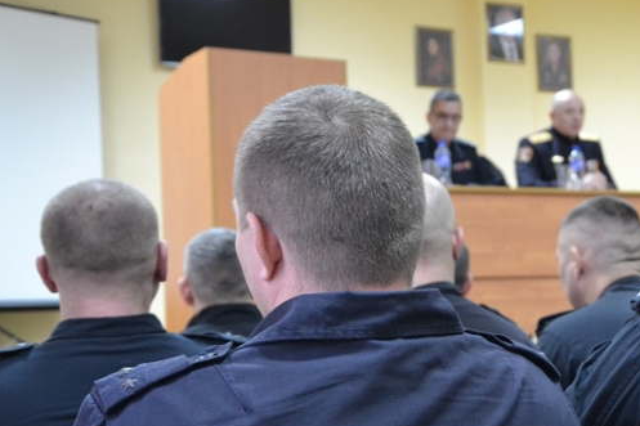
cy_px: 252
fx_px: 1368
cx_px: 460
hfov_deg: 26.1
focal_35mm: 77
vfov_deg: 17.7
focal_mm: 34
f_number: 4.2
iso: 2000
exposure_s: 1/15
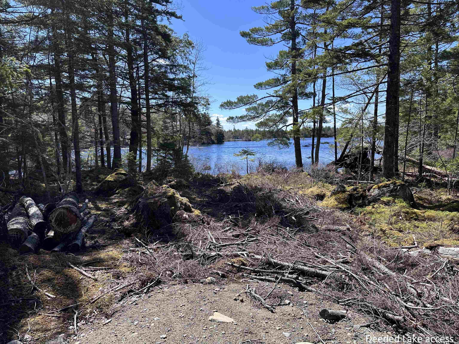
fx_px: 318
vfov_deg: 56.8
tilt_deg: -6.4
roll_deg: +0.8
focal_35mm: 24
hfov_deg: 71.6
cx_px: 230
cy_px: 172
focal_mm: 6.86
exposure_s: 1/2203
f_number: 1.78
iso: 80
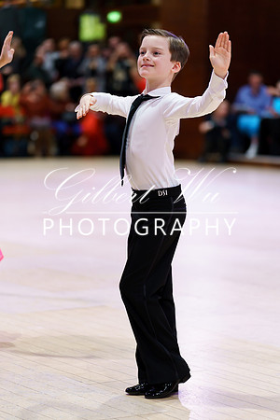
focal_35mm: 130
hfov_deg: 10.5
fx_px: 1517
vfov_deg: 15.8
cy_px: 210
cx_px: 140
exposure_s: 1/200
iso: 1600
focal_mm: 130
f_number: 2.8
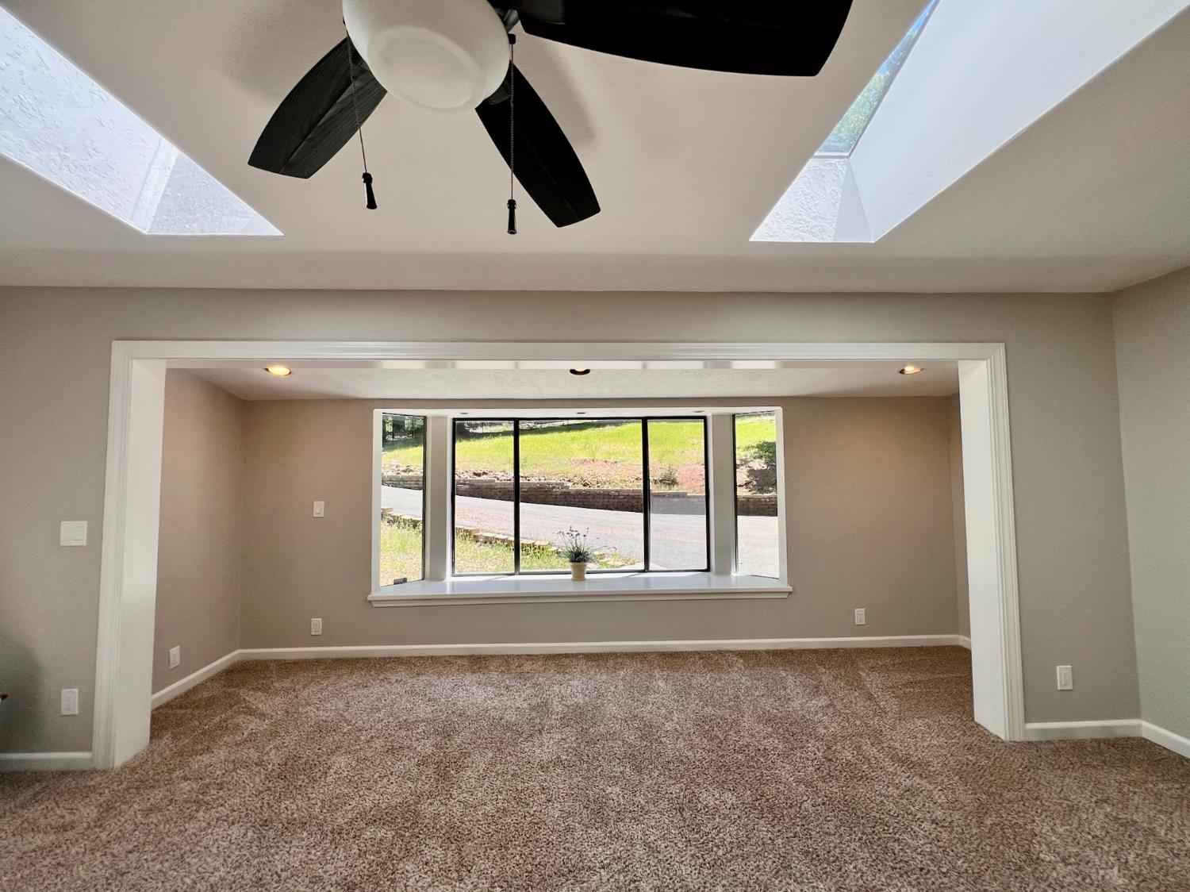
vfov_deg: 89.9
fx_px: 447
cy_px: 446
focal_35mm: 13
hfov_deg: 106.2
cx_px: 595
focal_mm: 1.57
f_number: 1.8
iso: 32
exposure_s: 1/314
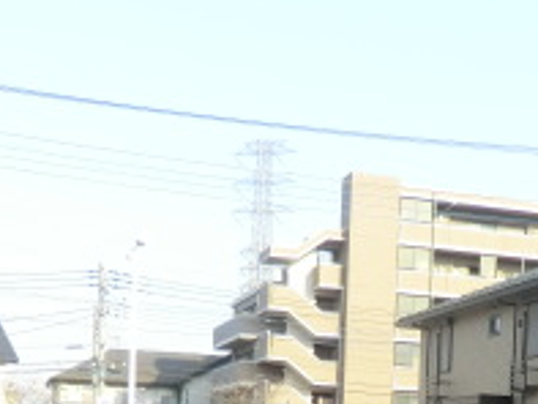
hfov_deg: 24.1
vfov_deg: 17.4
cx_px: 519
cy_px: 573
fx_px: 1213
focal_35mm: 78
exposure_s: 1/250
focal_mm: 4.3
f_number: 3.2
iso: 80
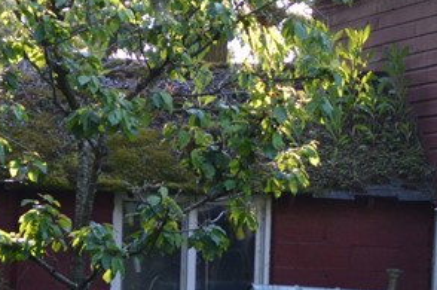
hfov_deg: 6.8
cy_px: 92
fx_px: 3694
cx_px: 357
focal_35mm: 305
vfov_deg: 4.5
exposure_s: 1/500
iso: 500
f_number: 4
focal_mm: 55
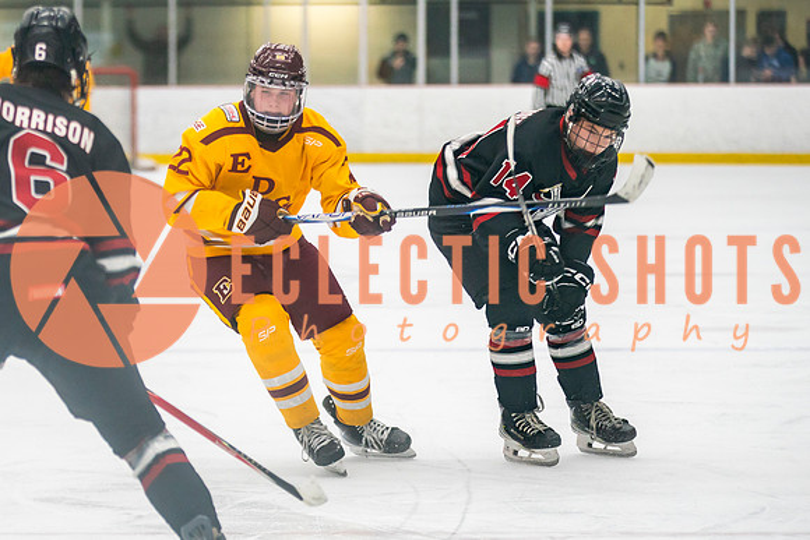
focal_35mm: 204
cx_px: 289
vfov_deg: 6.7
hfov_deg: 10.1
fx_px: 4601
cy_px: 278
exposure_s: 1/640
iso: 1000
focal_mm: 125
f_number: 2.8
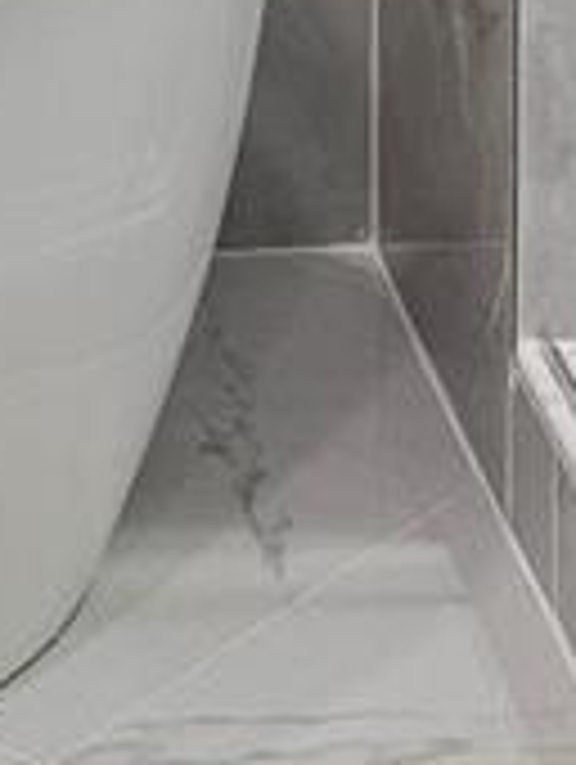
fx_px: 3585
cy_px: -531
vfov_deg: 11.4
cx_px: -94
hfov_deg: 9.1
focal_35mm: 162
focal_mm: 6.3
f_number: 1.7
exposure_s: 1/180
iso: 200
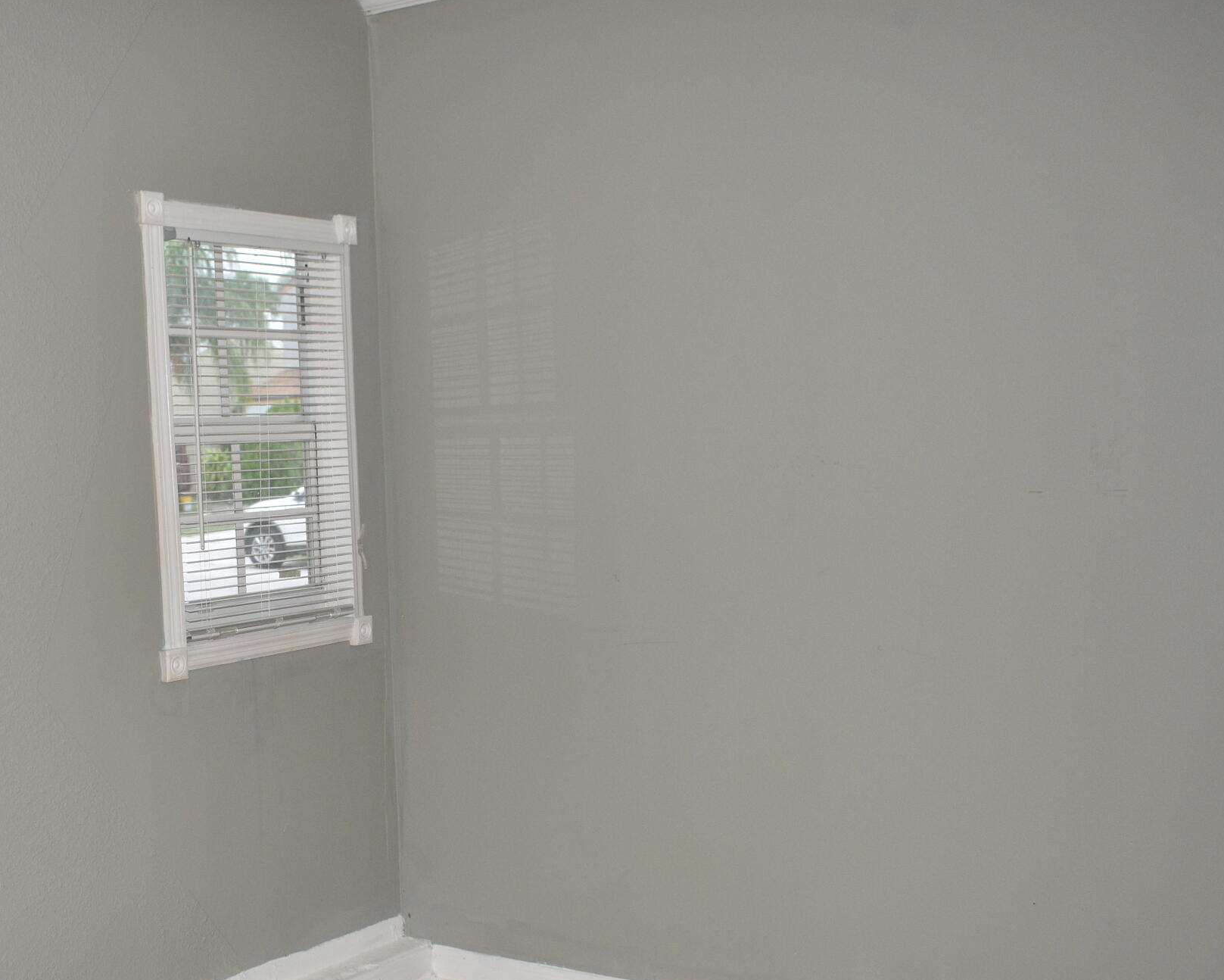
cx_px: 342
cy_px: 609
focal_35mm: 47
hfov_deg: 38.7
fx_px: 1703
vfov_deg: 32.0
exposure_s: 1/60
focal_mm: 18
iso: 400
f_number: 4.5
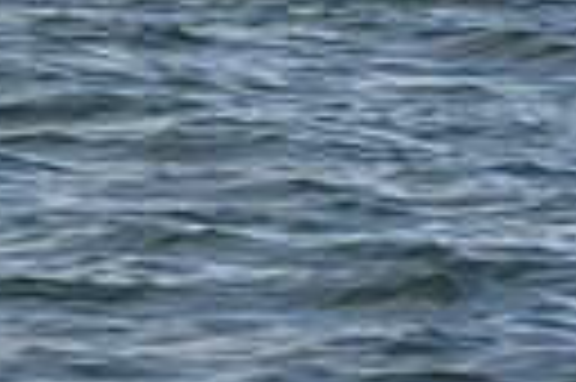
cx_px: -209
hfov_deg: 3.0
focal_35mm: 680
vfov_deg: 2.0
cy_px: -903
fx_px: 10866
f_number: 10
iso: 320
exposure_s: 1/1000
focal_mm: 150
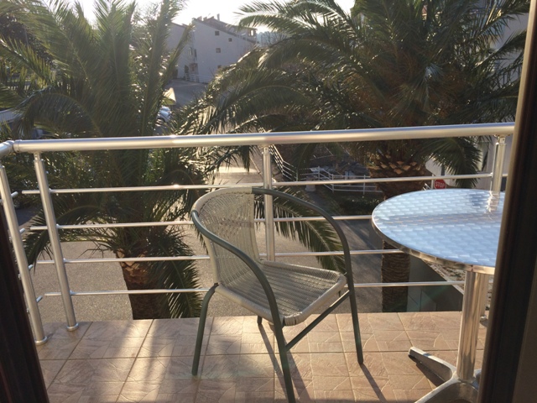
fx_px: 450
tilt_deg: -19.7
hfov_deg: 61.7
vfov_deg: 48.2
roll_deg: +4.1
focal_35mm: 29
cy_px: 202
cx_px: 268
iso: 32
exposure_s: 1/1466
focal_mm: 4.15
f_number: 2.2
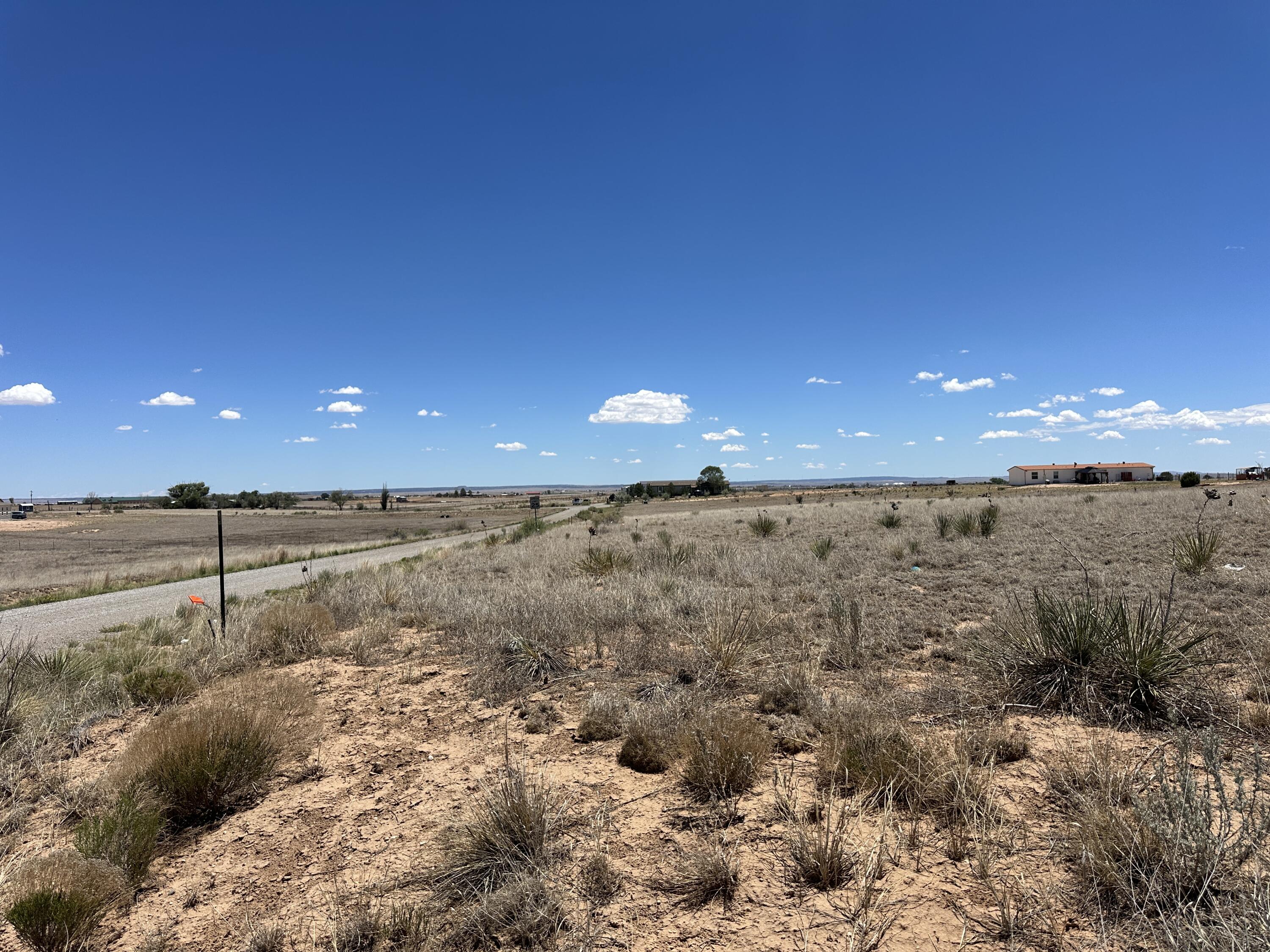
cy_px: 476
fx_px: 881
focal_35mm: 24
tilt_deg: +1.6
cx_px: 635
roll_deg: +1.0
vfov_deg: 56.8
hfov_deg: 71.6
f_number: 1.78
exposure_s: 1/7042
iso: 80
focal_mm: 6.86
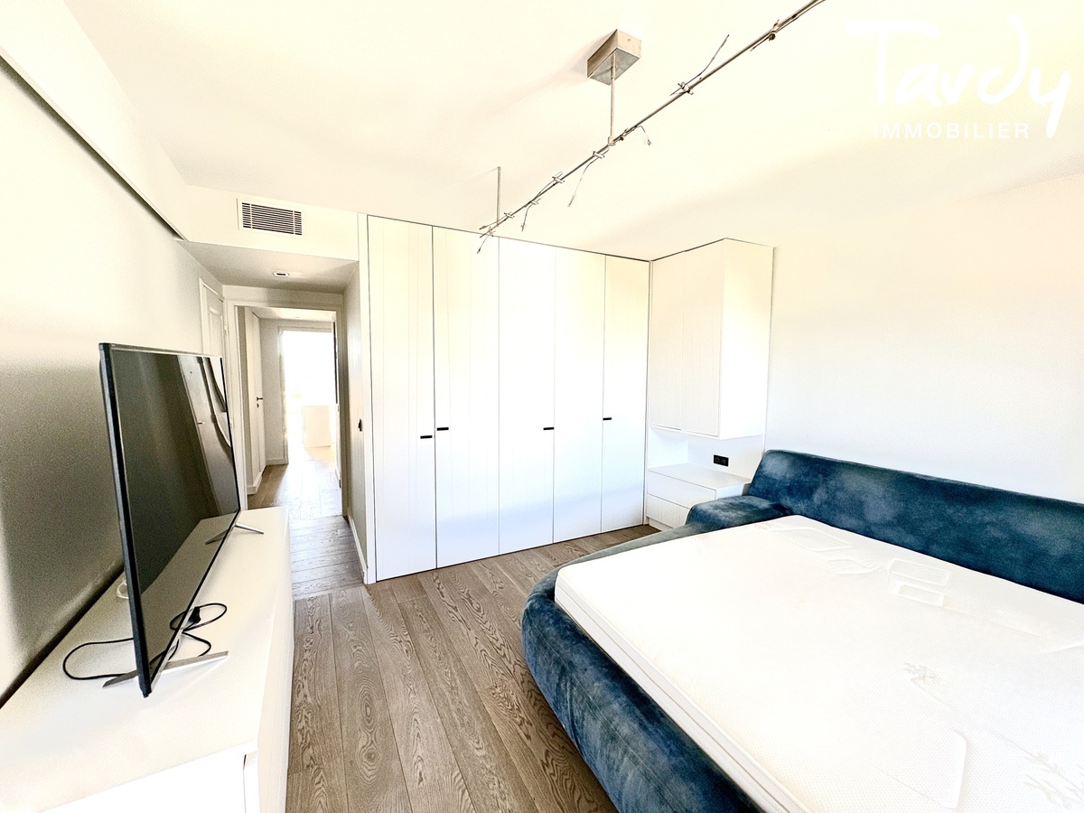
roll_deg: +0.2
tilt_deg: -4.5
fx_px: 438
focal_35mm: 14
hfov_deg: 102.1
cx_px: 542
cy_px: 406
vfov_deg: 85.7
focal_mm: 2.22
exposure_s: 1/125
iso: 80
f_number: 2.2
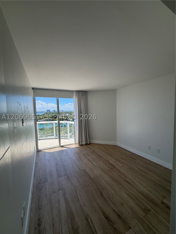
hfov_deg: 85.7
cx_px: 88
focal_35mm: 14
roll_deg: +1.6
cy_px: 117
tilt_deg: -4.3
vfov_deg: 102.1
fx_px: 95
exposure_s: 1/226
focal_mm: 2.22
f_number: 2.2
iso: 40
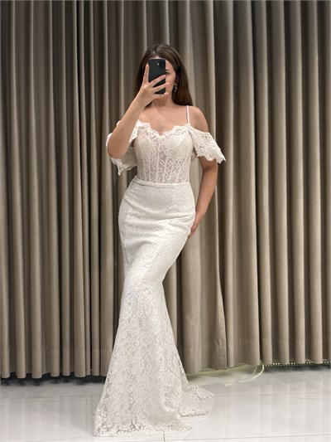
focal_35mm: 52
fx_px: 663
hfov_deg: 28.0
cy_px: 221
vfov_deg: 36.8
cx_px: 166
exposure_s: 1/557
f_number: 1.6
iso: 32
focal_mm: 5.96
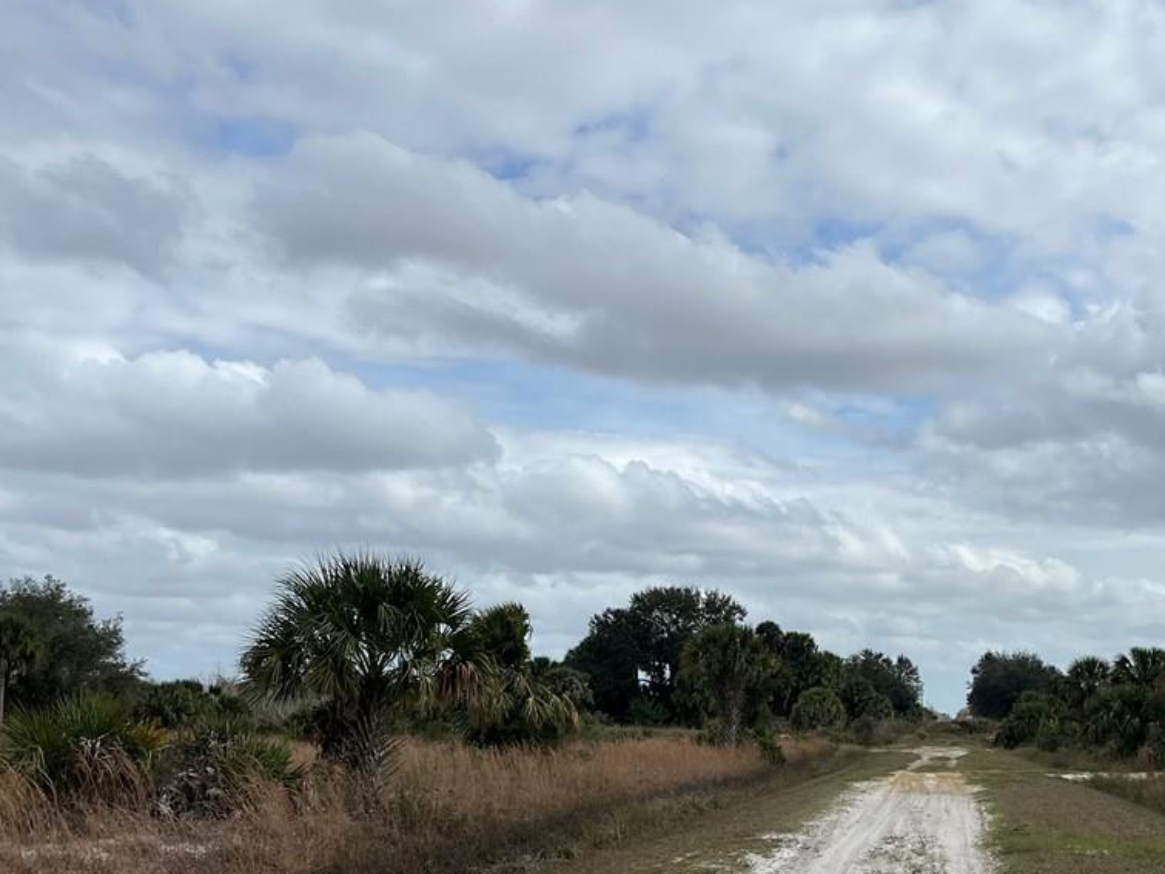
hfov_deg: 34.5
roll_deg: -1.4
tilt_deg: +1.4
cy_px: 663
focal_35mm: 55
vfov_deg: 26.2
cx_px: 801
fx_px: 1851
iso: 50
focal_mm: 5.1
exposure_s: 1/6173
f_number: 1.6
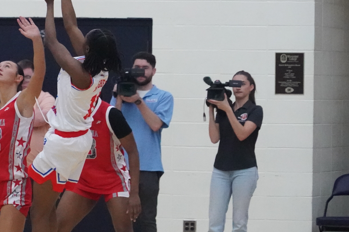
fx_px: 4605
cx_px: -58
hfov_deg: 4.3
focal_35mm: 475
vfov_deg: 2.9
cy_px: 88
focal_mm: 194
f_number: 8
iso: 20000
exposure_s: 1/1000
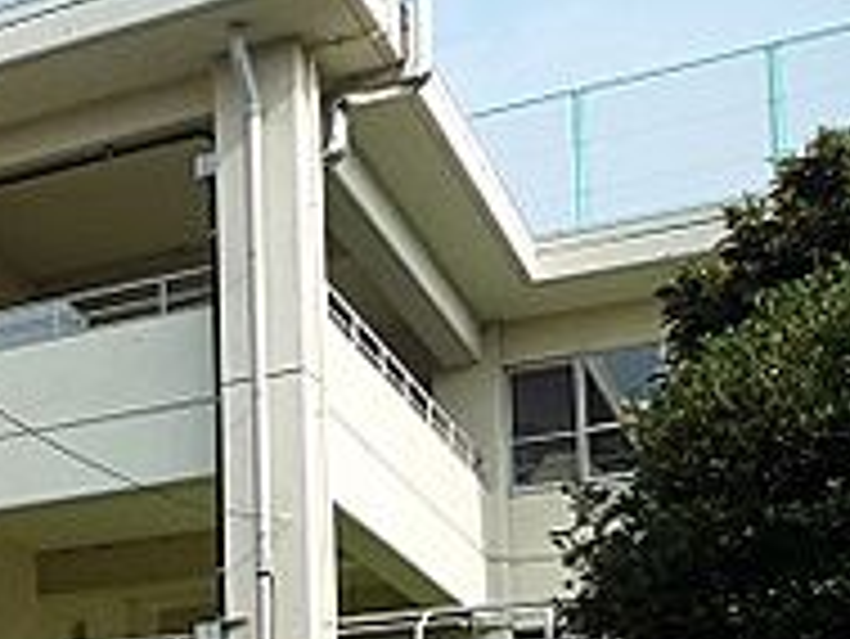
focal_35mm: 75
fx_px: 1843
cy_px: 803
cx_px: -409
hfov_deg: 21.8
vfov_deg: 18.4
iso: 100
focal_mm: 4.4
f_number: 4
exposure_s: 1/640
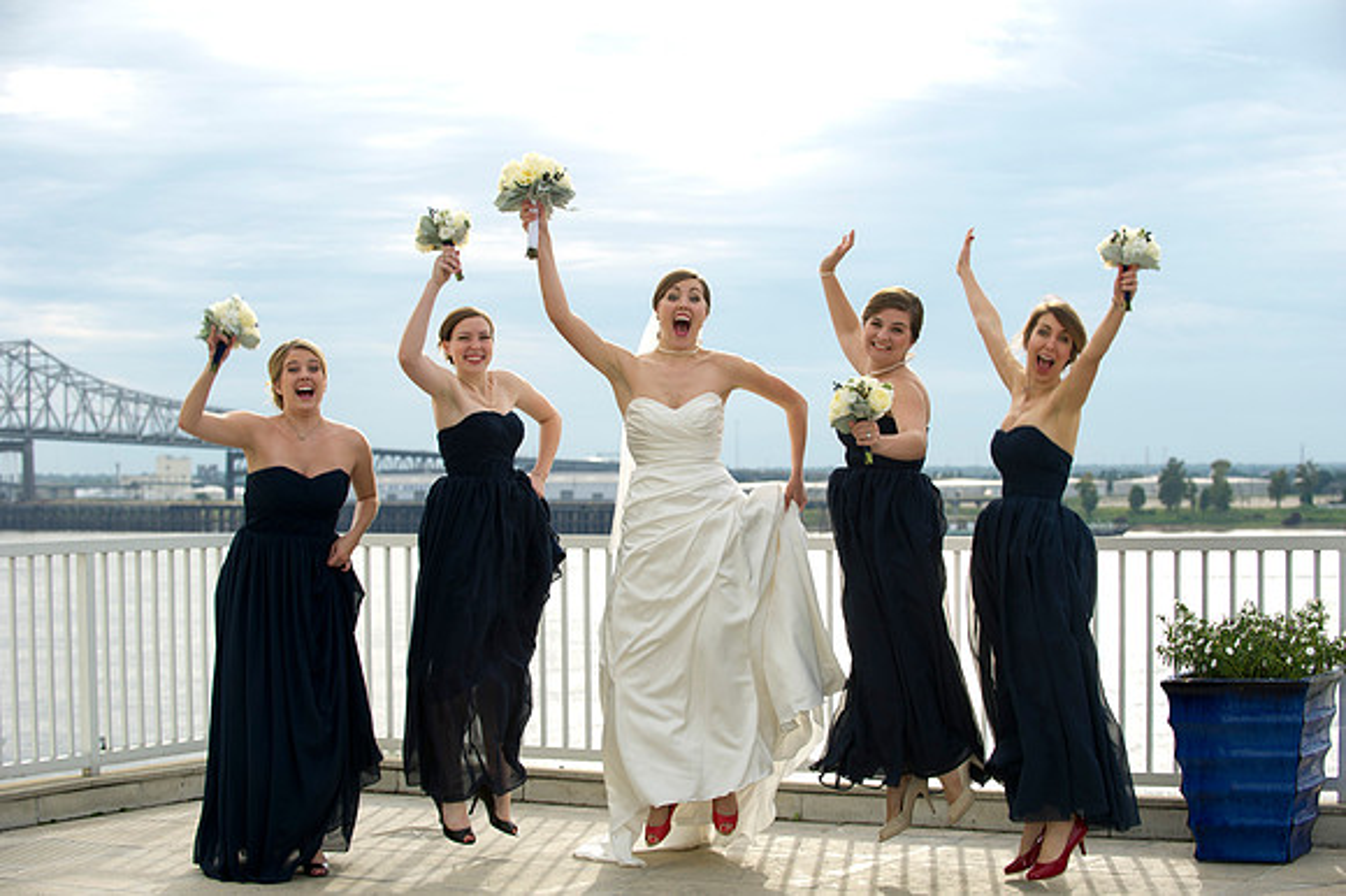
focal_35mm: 70
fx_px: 2616
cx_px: 673
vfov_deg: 19.4
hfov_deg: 28.9
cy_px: 448
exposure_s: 1/250
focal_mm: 70
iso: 200
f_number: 4
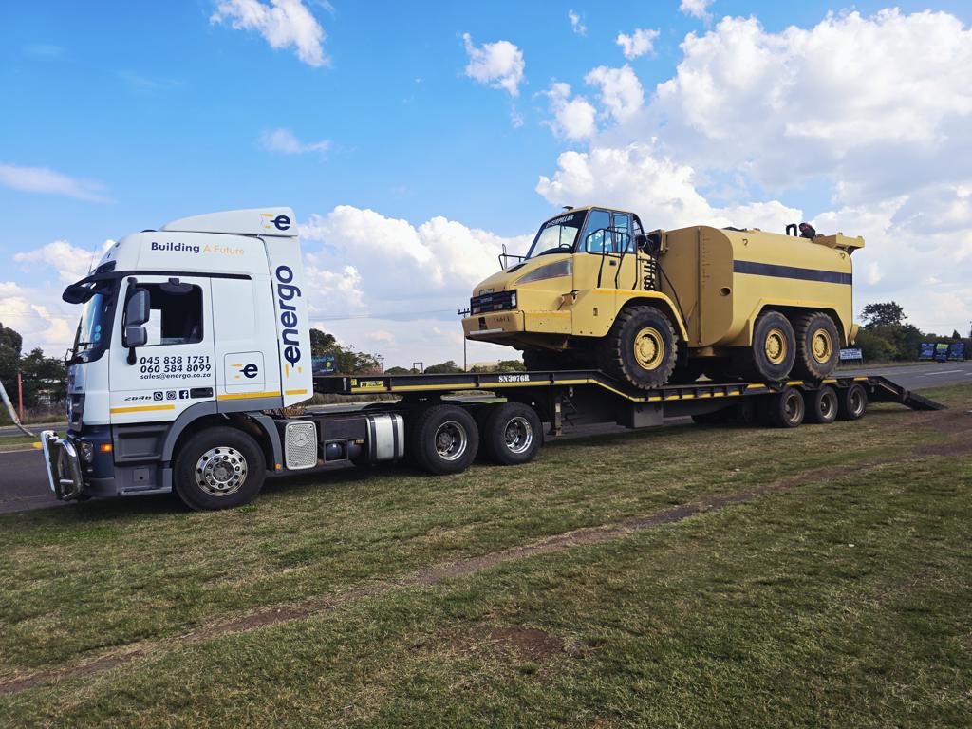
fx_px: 646
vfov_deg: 58.9
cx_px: 486
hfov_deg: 73.9
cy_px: 364
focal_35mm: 23
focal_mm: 6.3
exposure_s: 1/515
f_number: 1.7
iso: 12
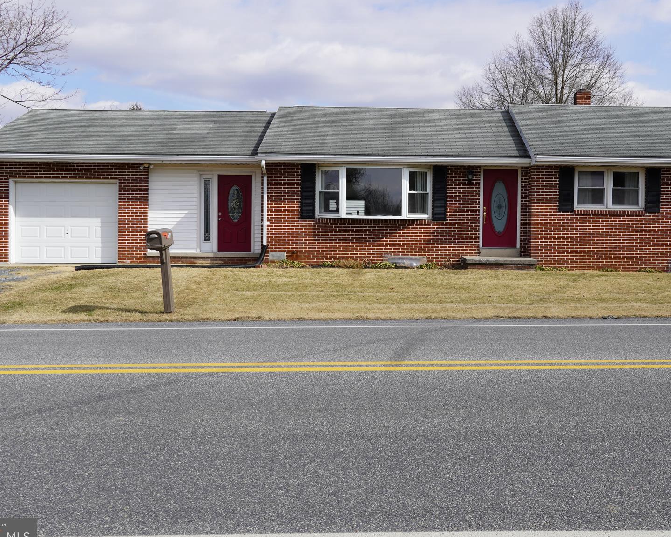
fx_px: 874
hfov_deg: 41.8
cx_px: 410
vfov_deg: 34.1
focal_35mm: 44
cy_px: 234
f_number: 10
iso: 100
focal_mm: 22
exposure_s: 1/160
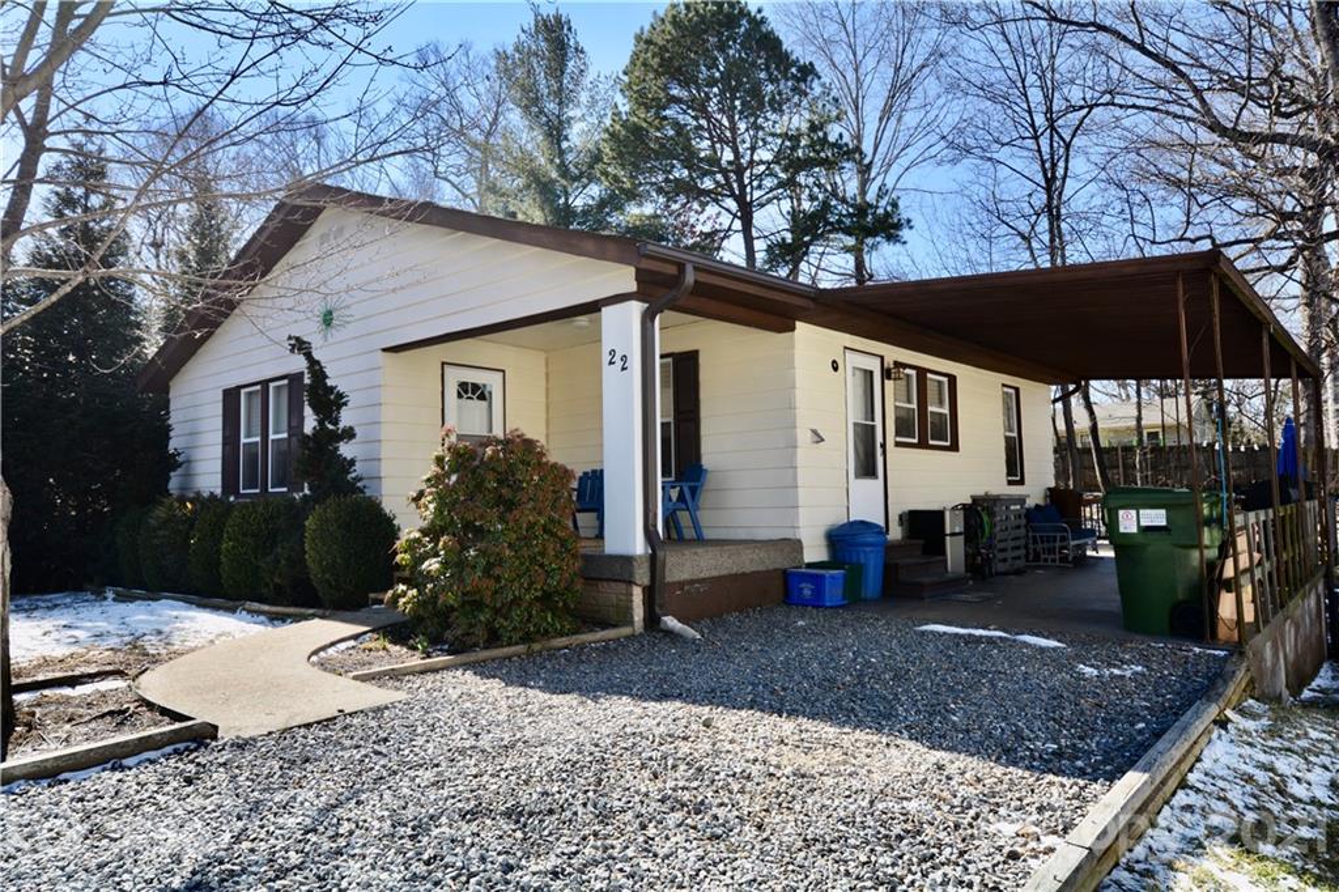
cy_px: 446
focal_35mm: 22
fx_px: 837
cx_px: 670
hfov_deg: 77.3
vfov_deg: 56.1
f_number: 8
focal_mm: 15
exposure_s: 1/125
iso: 100
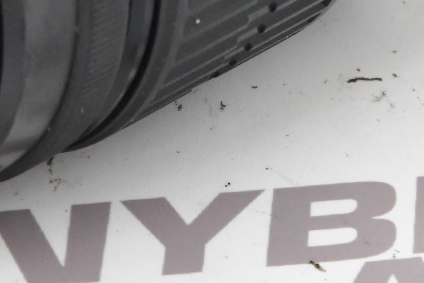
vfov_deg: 2.7
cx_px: 120
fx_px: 6090
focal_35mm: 517
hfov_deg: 4.0
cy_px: -209
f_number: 16
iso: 3200
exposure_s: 1/100
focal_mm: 120
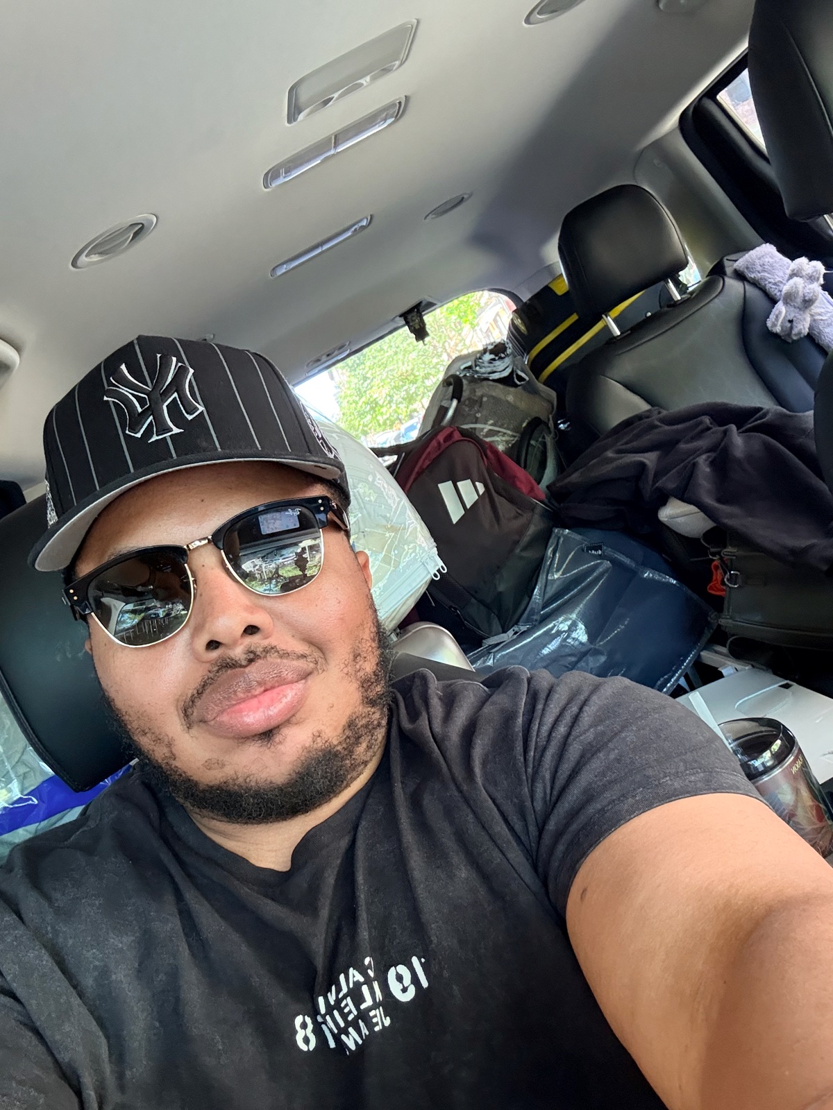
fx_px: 963
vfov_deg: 60.0
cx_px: 416
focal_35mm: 30
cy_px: 555
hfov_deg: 46.8
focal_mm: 2.69
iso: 320
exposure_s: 1/45
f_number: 1.9
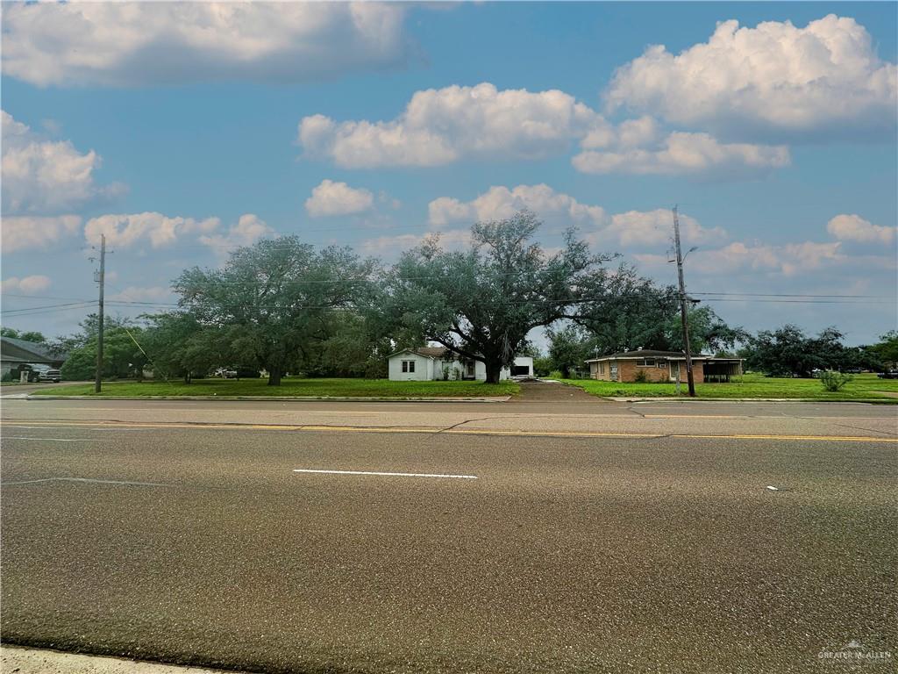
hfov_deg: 102.1
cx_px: 449
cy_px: 337
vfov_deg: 85.7
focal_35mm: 14
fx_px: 363
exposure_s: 1/570
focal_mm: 2.22
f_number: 2.2
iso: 40
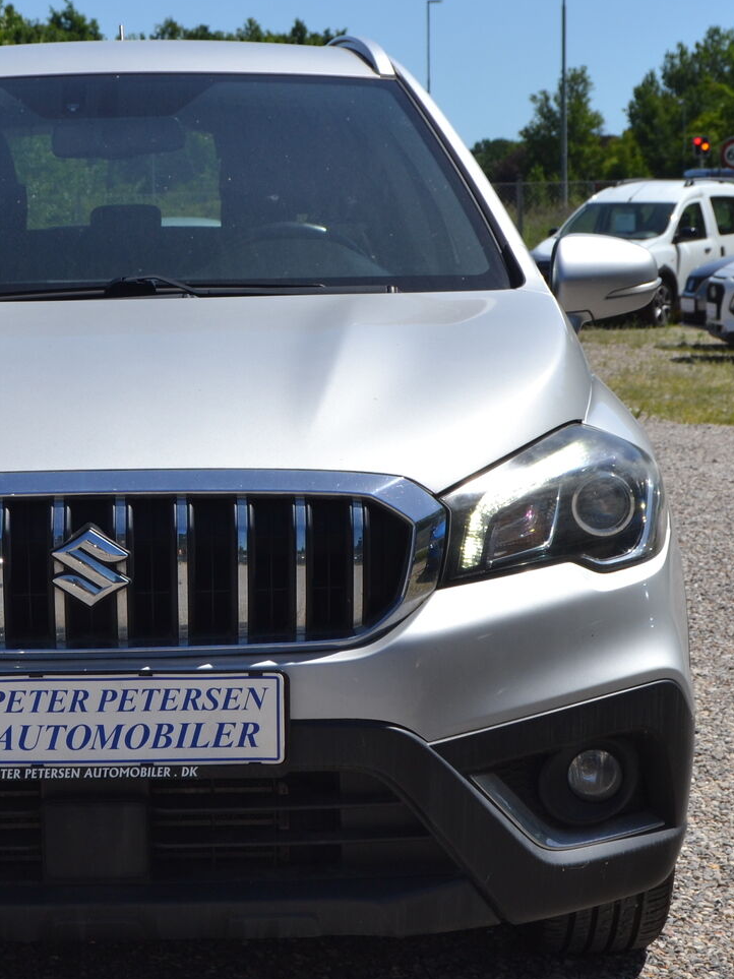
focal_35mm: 92
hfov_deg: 15.9
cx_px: 96
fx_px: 2602
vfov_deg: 21.3
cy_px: 448
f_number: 9
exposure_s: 1/400
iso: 100
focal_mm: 32
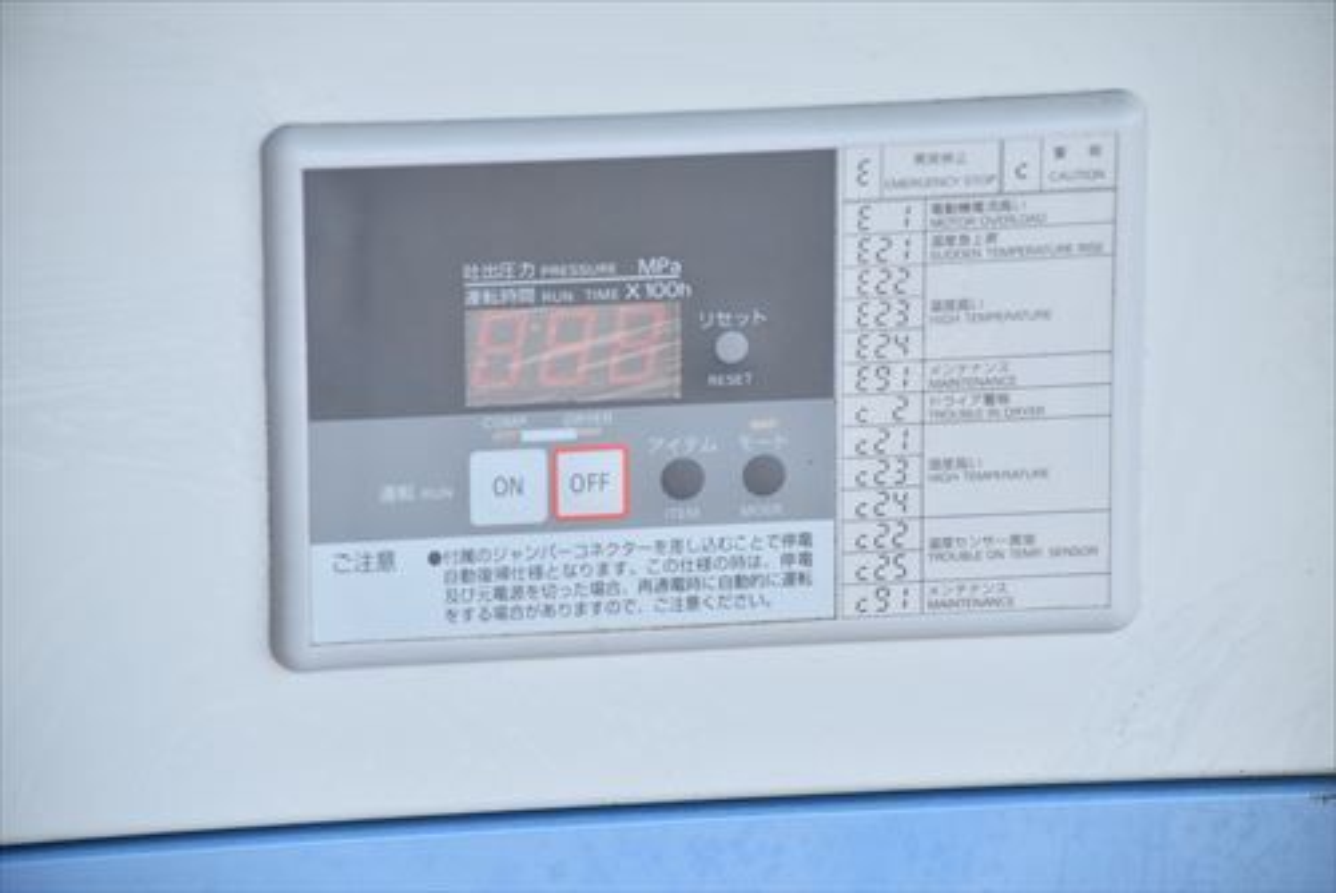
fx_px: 5848
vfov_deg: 8.7
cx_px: 668
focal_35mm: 158
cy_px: 446
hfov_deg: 13.0
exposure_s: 1/1250
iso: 1250
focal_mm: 105
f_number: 6.3
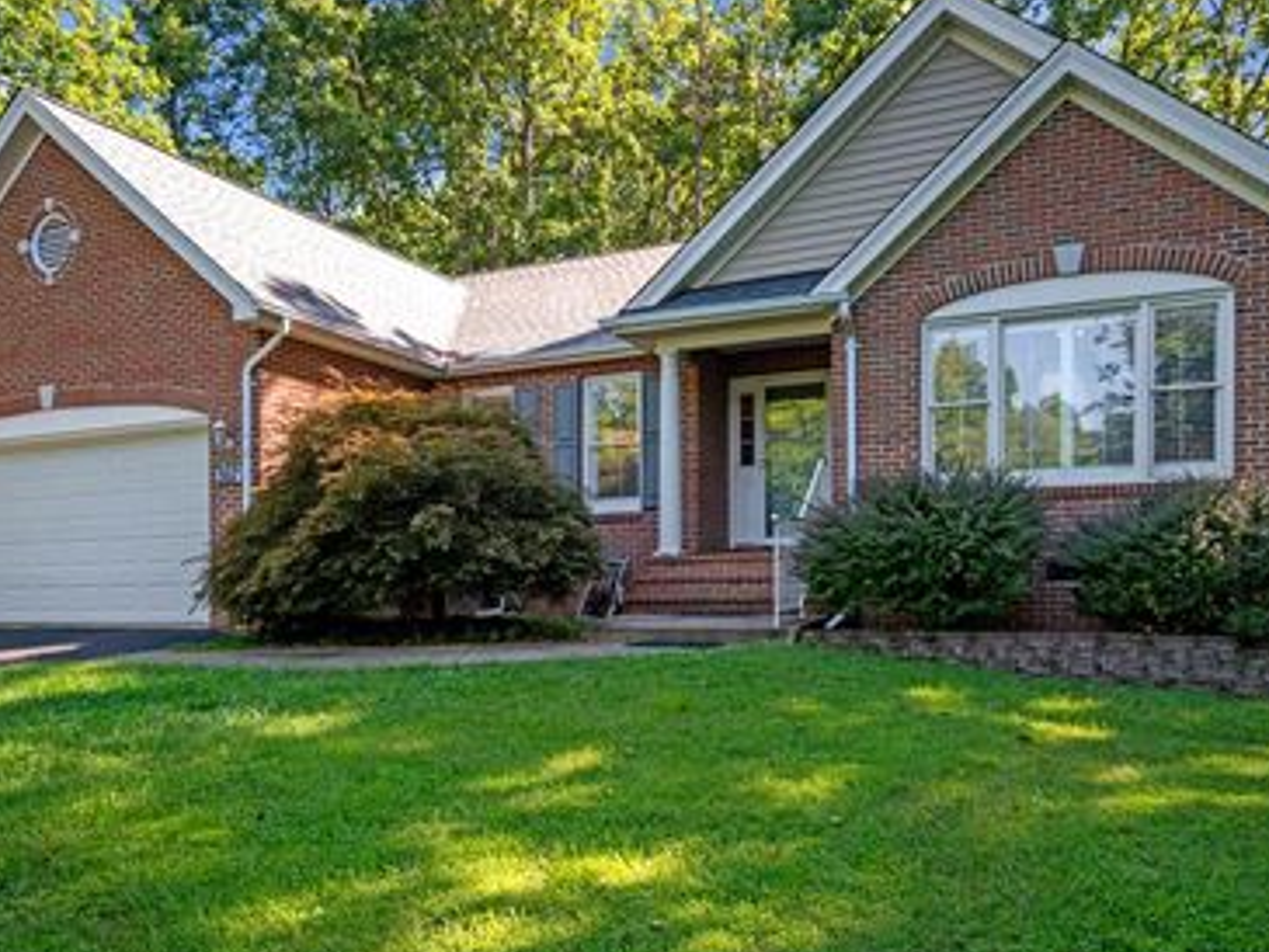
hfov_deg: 68.0
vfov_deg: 53.7
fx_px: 941
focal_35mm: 26
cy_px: 471
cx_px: 633
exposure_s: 1/250
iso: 280
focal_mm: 19.5
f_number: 4
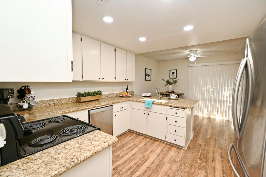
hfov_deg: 98.6
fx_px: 114
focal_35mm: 16
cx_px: 133
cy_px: 88
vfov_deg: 75.4
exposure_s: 1/60
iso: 400
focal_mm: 15.5
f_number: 4
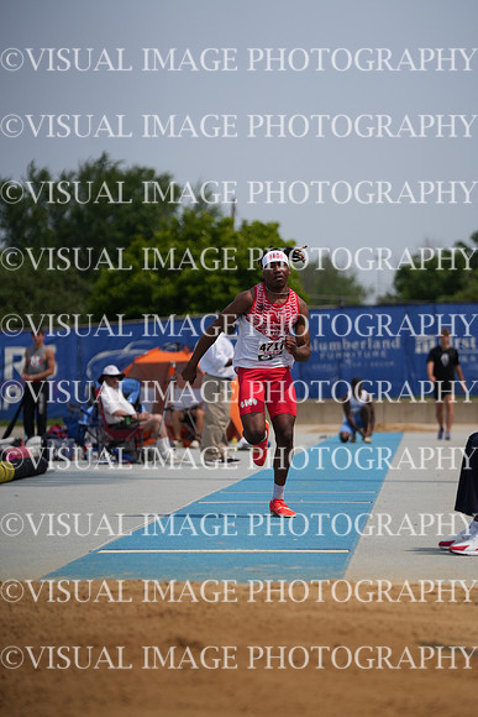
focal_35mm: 167
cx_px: 239
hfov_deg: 8.2
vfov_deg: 12.3
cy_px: 358
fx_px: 3324
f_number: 4
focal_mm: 167
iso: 320
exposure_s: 1/6400
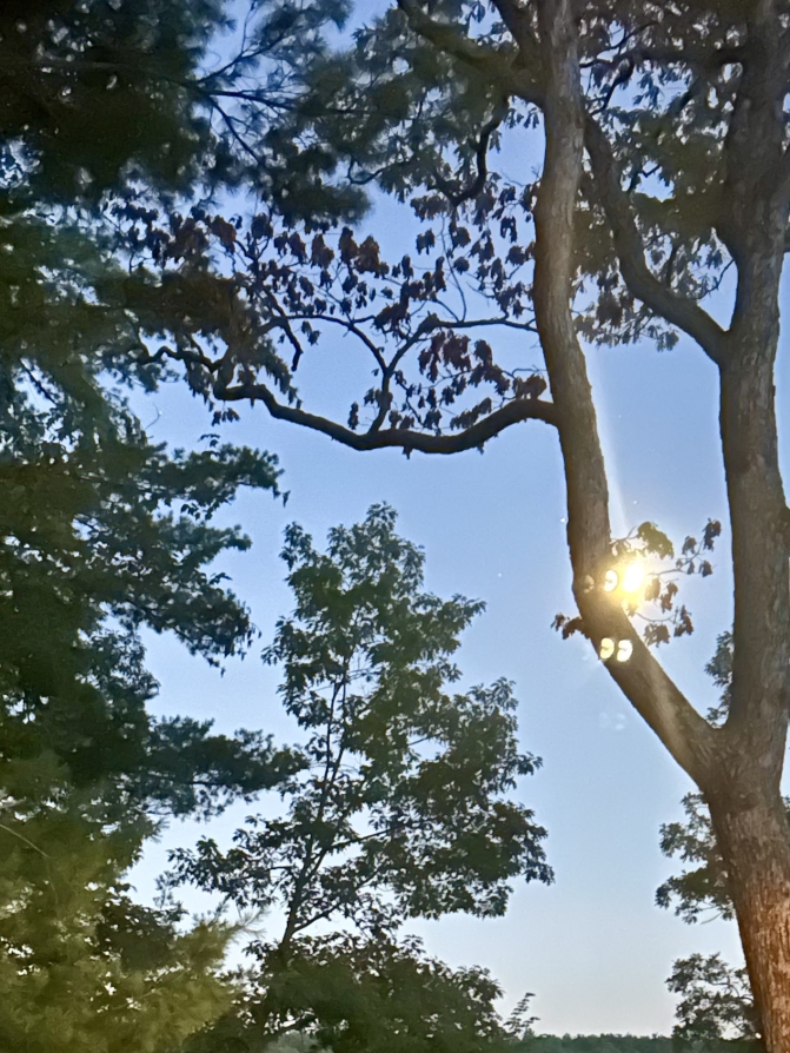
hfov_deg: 23.5
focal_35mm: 62
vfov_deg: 29.0
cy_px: 1072
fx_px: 1886
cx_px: 214
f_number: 1.5
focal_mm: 5.7
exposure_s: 1/2
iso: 3200
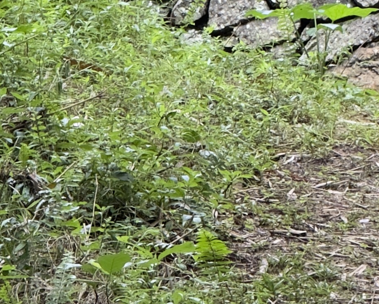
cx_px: 59
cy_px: -419
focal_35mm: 512
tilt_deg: +4.4
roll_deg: -4.1
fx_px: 5744
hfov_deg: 3.8
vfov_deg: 3.0
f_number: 2.8
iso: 125
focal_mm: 15.66
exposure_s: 1/99
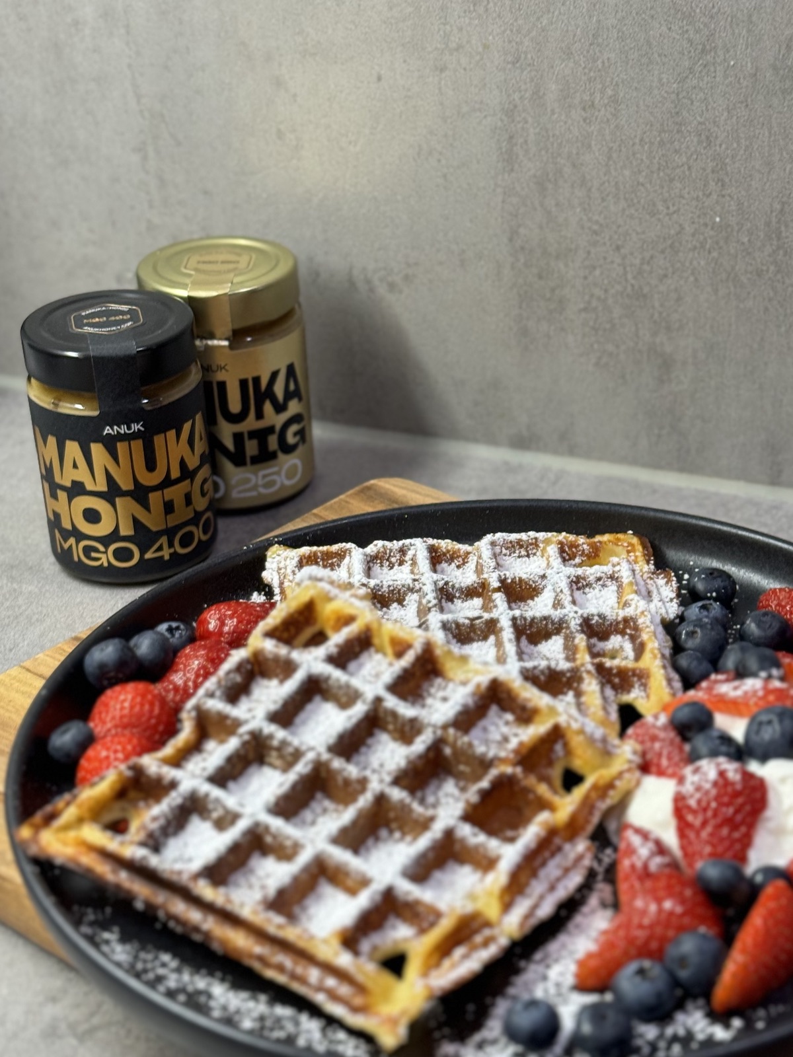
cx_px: 396
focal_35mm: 48
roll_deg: +0.5
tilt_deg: -28.3
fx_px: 1466
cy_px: 528
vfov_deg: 39.7
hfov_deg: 30.3
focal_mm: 6.76
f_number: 1.78
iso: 64
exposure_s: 1/50
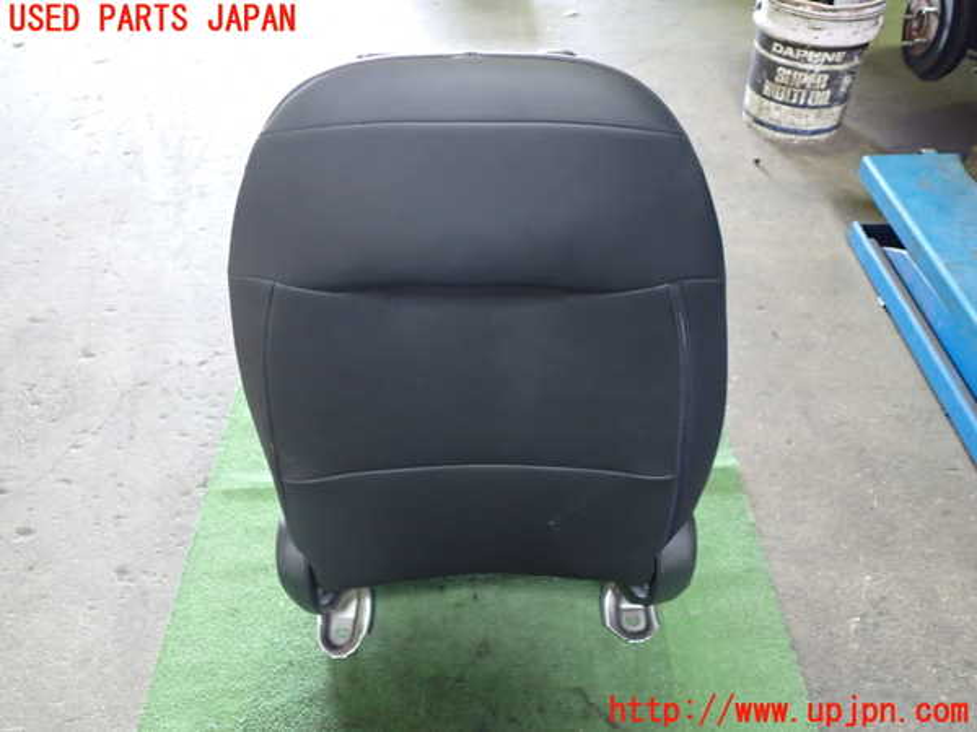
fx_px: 847
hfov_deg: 60.0
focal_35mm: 30
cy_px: 366
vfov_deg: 46.8
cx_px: 488
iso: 800
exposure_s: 1/30
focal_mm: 5.4
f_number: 2.3
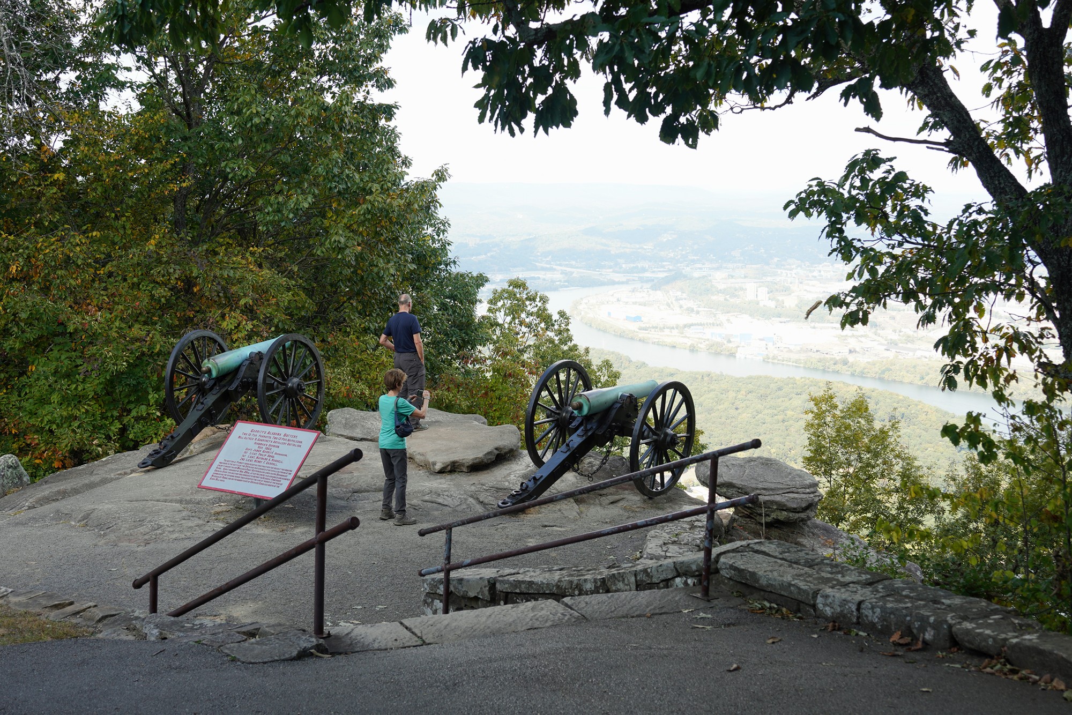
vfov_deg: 29.3
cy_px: 358
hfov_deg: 42.7
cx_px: 536
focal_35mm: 46
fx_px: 1370
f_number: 6.3
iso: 200
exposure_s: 1/200
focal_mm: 46
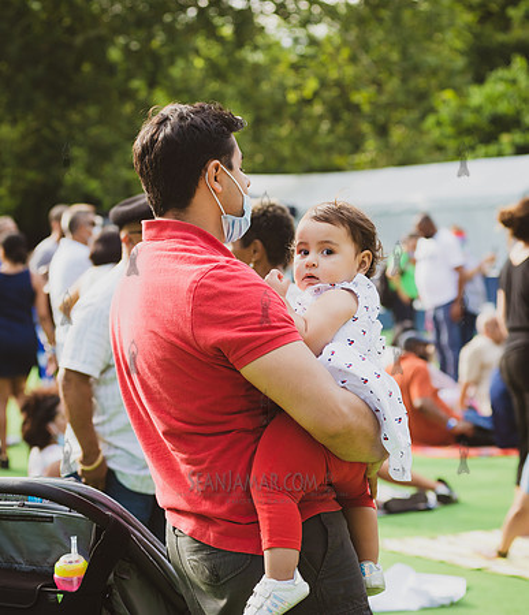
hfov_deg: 14.7
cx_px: 261
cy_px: 308
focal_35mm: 109
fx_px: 2049
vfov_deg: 17.1
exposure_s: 1/640
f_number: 5
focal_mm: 80
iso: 500
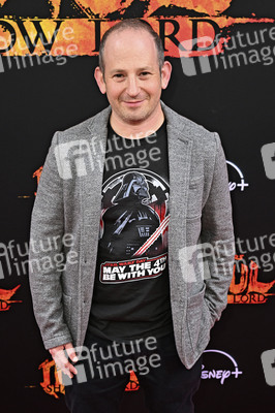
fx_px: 677
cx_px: 138
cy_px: 206
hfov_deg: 23.0
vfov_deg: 34.0
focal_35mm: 59
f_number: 6.3
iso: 1000
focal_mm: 59
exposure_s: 1/320
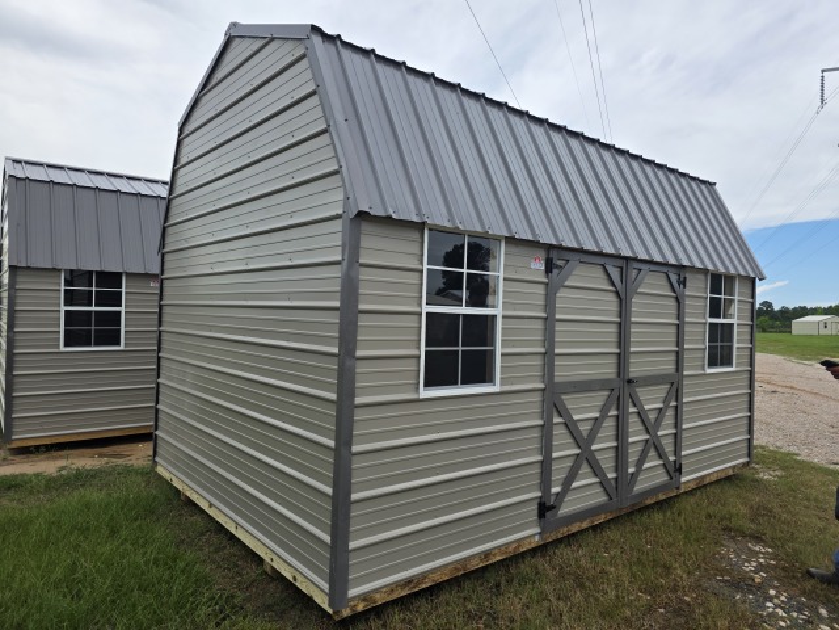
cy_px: 315
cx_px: 420
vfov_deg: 58.9
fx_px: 557
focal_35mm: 23
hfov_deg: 73.9
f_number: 1.7
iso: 80
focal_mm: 6.3
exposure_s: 1/4333
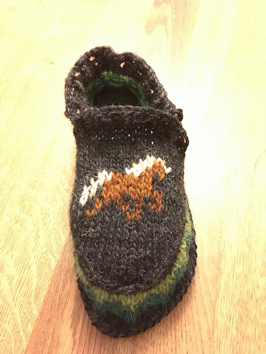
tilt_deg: -59.4
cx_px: 133
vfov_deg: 61.7
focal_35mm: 29
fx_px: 297
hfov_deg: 48.2
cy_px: 177
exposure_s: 1/17
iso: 1000
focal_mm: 4.15
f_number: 2.2
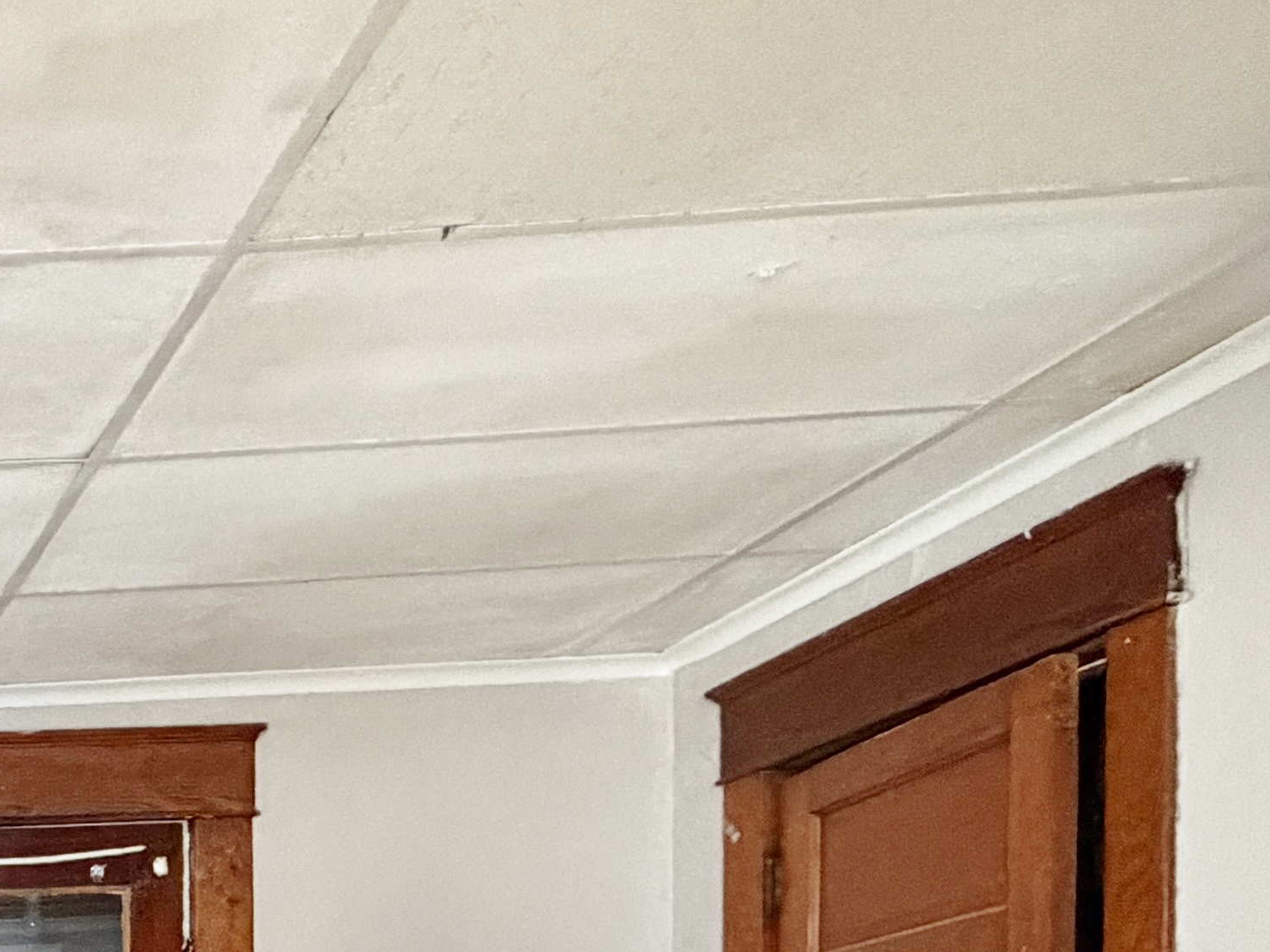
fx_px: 1981
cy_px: 1330
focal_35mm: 54
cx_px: -492
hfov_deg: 27.7
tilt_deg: -2.7
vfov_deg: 23.1
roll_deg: +2.0
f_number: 2.2
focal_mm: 2.22
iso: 640
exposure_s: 1/60
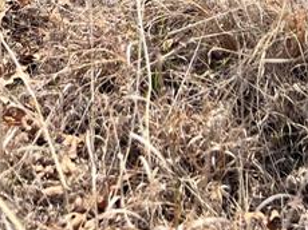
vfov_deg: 11.4
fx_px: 1031
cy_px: -237
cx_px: -28
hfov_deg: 16.5
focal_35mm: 116
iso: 50
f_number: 1.5
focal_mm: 5.7
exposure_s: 1/2353
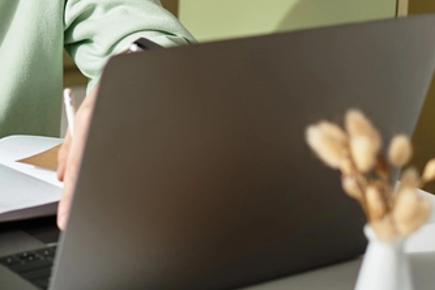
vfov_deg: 12.7
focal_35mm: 105
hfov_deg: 18.8
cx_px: -24
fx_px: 1269
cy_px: -58
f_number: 2.8
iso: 100
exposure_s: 1/200
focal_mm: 35
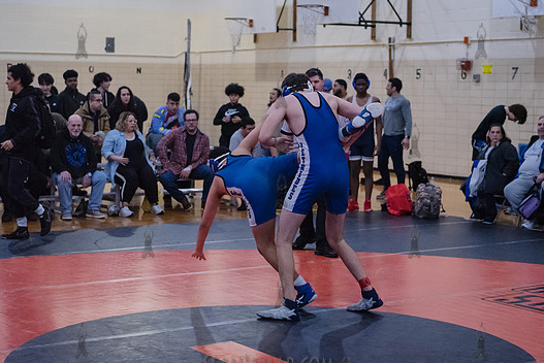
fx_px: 1164
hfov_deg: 26.3
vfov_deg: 17.7
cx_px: 281
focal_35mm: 77
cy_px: 190
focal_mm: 70
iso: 8000
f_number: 3.2
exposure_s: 1/400
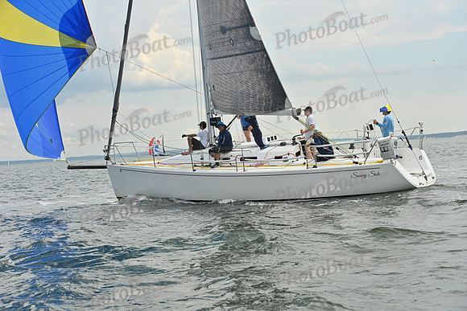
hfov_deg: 28.8
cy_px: 156
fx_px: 908
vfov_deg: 19.5
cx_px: 234
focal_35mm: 70
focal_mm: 70
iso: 320
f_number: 7.1
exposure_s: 1/1600
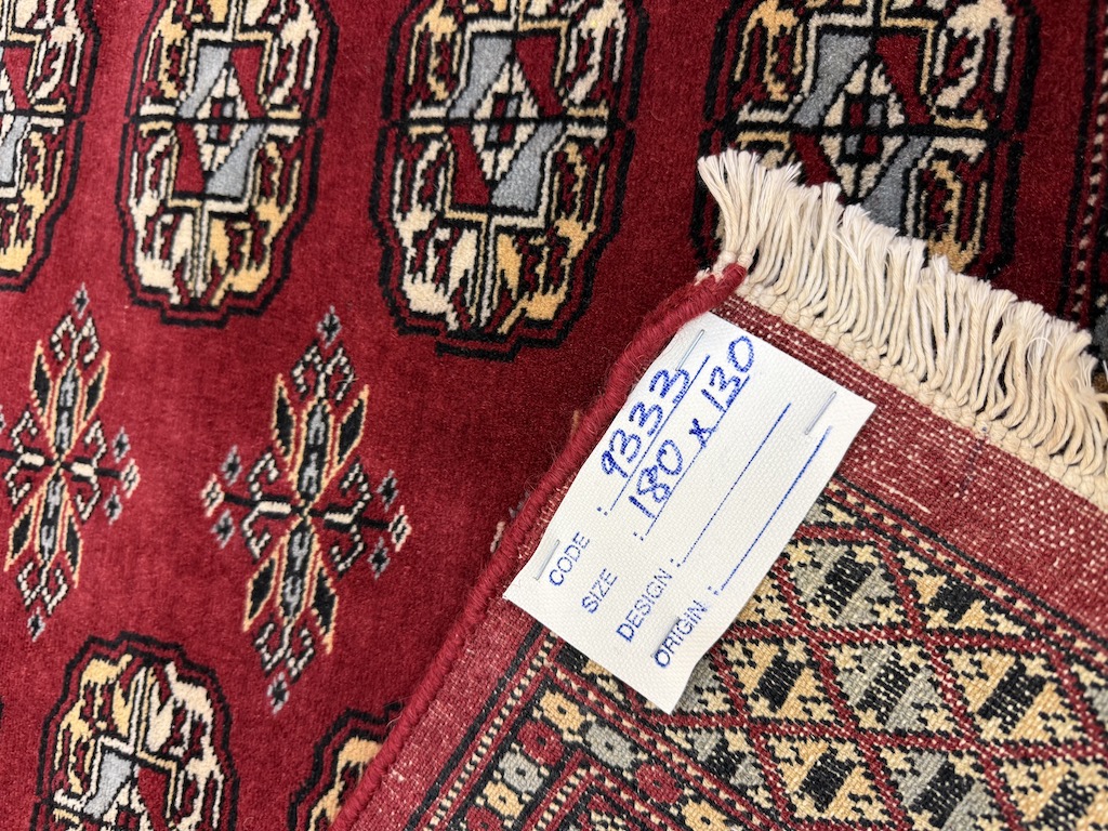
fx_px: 768
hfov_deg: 71.6
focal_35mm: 24
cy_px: 416
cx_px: 554
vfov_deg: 56.8
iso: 160
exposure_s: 1/50
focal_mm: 6.76
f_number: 1.78
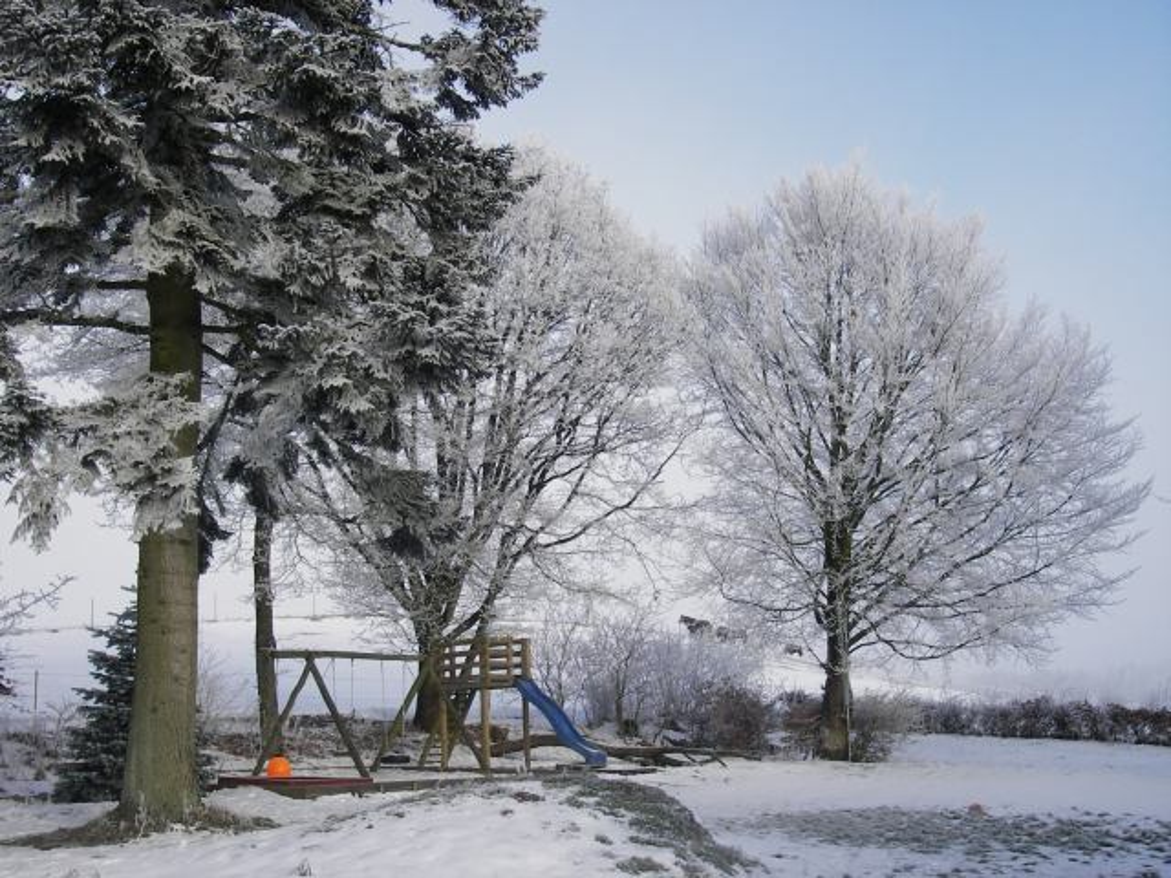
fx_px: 1624
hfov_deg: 39.7
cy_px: 439
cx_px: 586
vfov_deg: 30.3
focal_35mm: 48
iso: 50
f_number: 7
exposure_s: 1/125
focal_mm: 8.1
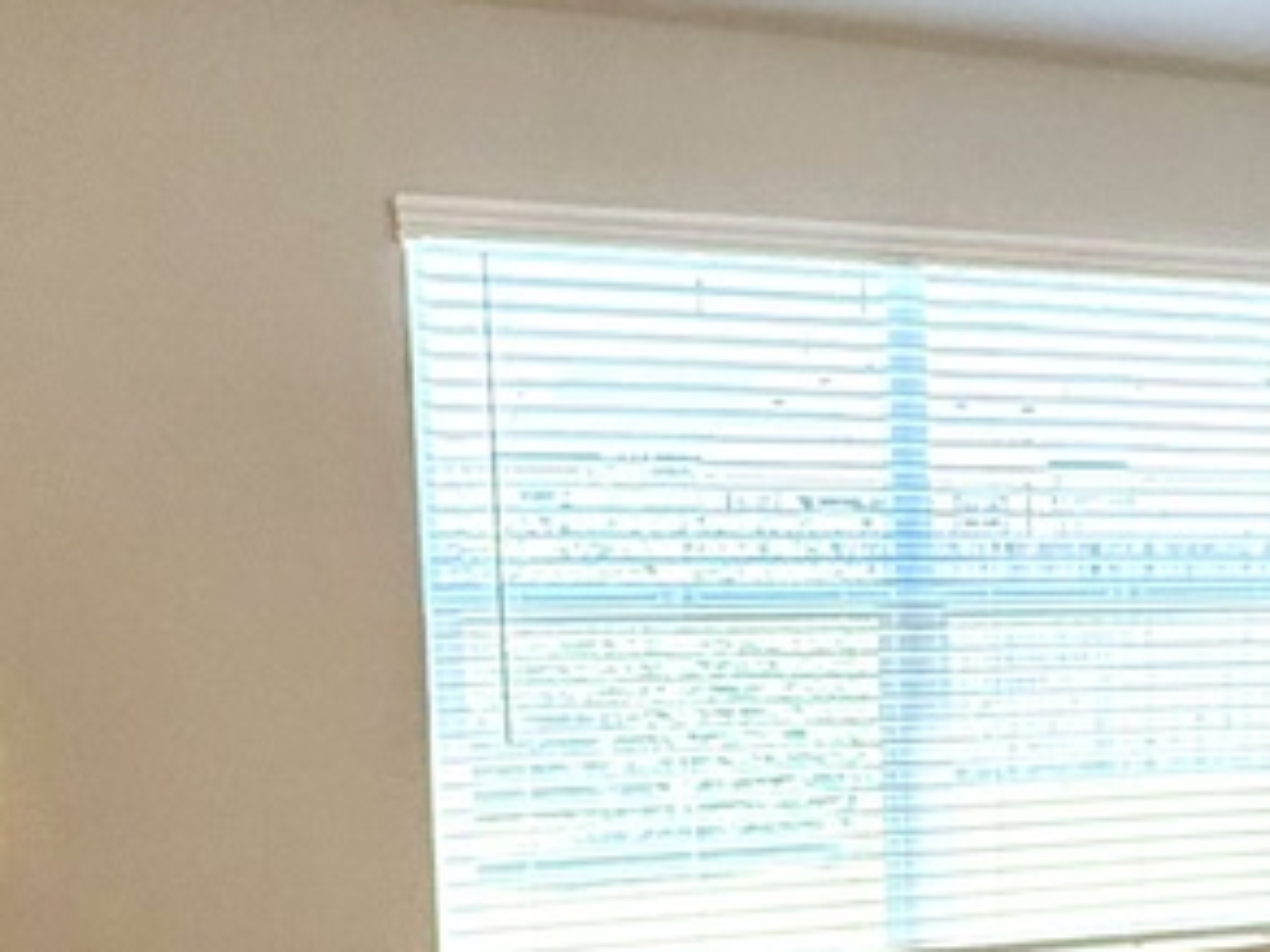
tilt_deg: -7.9
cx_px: 1666
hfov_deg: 24.5
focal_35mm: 69
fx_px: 2531
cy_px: 826
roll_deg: -1.2
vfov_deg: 20.9
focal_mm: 2.22
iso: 250
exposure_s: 1/120
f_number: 2.2
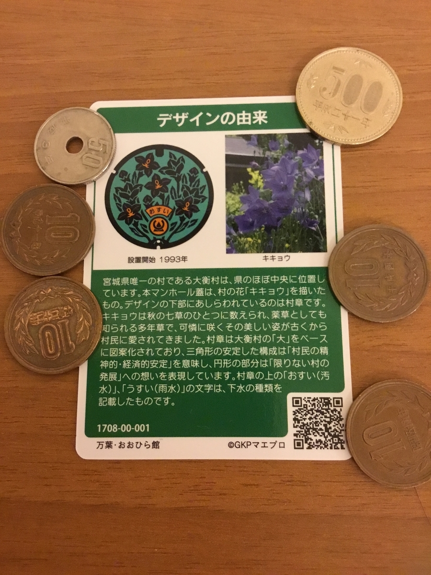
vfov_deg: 58.4
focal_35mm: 31
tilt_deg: -78.9
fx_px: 515
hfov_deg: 45.4
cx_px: 216
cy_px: 288
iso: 250
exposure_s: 1/25
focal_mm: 3.3
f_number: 2.4
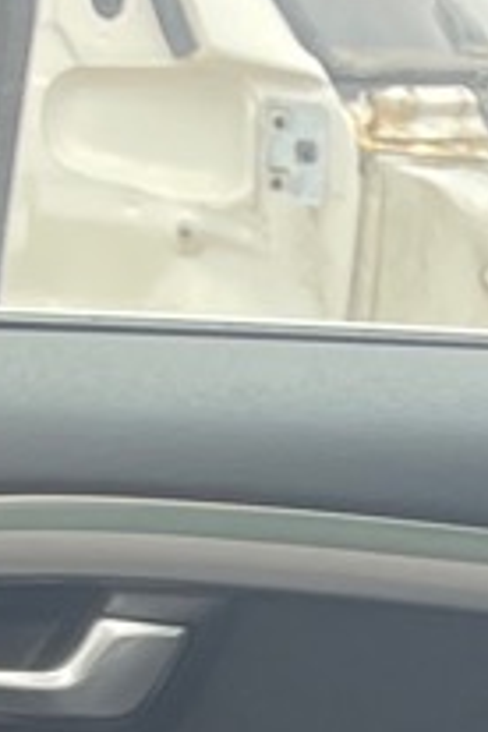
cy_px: 2143
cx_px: 1209
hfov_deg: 5.6
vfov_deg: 7.7
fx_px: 4778
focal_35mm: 235
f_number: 1.6
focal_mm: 4.2
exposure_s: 1/202
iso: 32
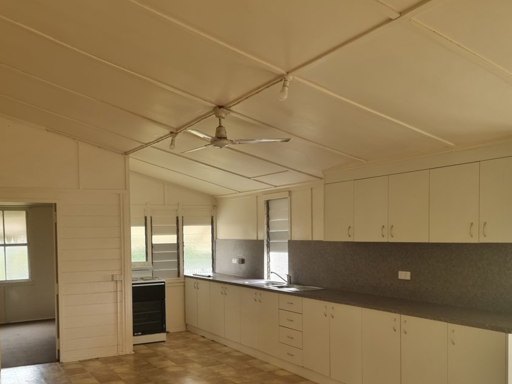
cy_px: 261
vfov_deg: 41.2
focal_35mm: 34
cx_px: 195
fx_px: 503
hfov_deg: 53.4
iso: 64
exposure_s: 1/100
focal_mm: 6.7
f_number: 1.8
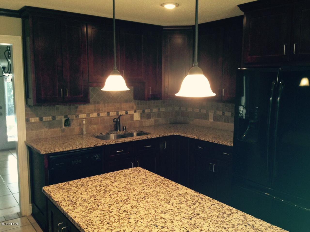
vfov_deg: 42.9
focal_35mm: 33
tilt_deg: -7.6
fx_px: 296
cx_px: 155
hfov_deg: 55.4
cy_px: 116
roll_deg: -0.9
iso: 125
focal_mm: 4.12
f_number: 2.4
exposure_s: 1/20
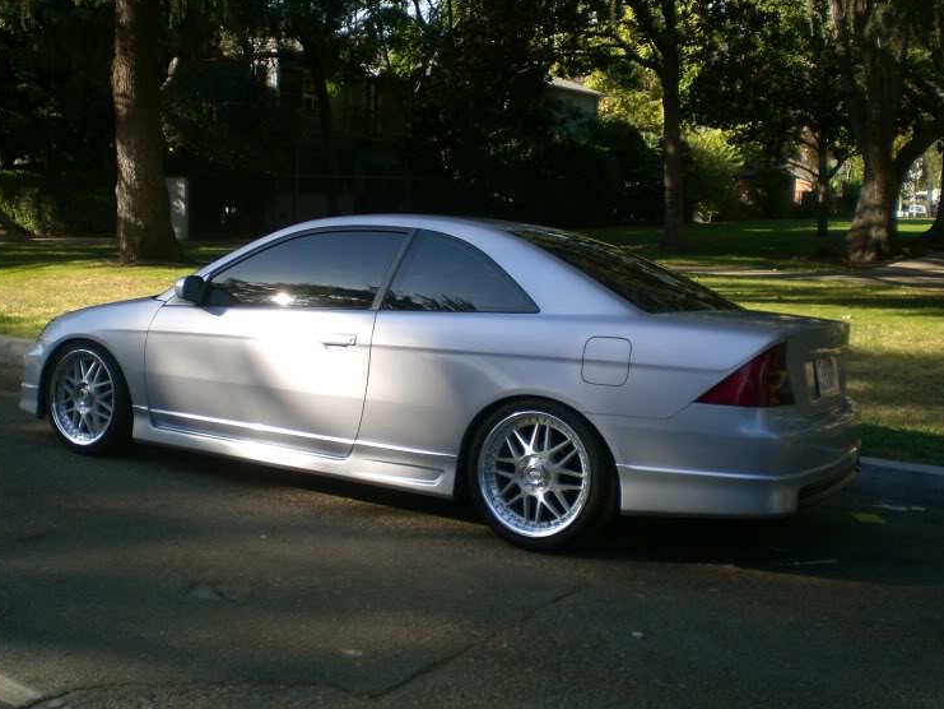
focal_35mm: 41
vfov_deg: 35.1
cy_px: 338
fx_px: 1118
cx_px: 454
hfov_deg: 45.8
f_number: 3.1
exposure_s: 1/320
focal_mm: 6.3
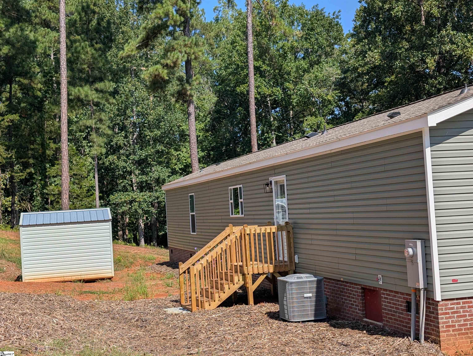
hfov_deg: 38.9
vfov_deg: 29.7
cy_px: 178
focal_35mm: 49
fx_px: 670
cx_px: 236
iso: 19
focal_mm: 6.9
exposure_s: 1/1174
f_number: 1.68
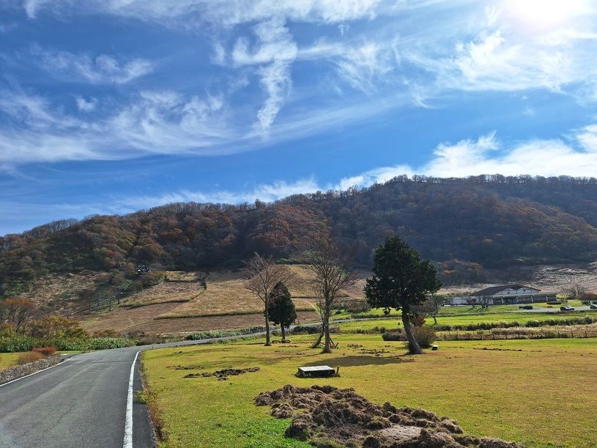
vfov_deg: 58.9
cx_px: 298
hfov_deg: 73.9
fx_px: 397
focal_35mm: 23
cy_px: 224
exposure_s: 1/10000
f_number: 1.8
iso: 40
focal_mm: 5.54
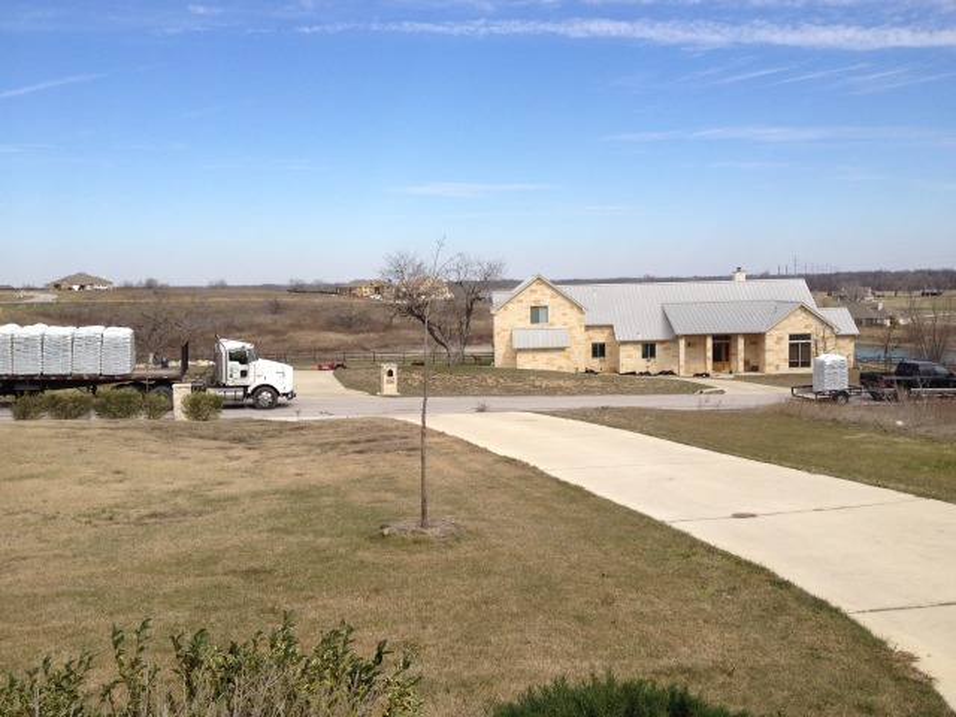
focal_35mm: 35
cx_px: 478
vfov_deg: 40.7
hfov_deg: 52.6
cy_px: 358
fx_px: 967
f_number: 2.4
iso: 50
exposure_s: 1/1623
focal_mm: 4.28
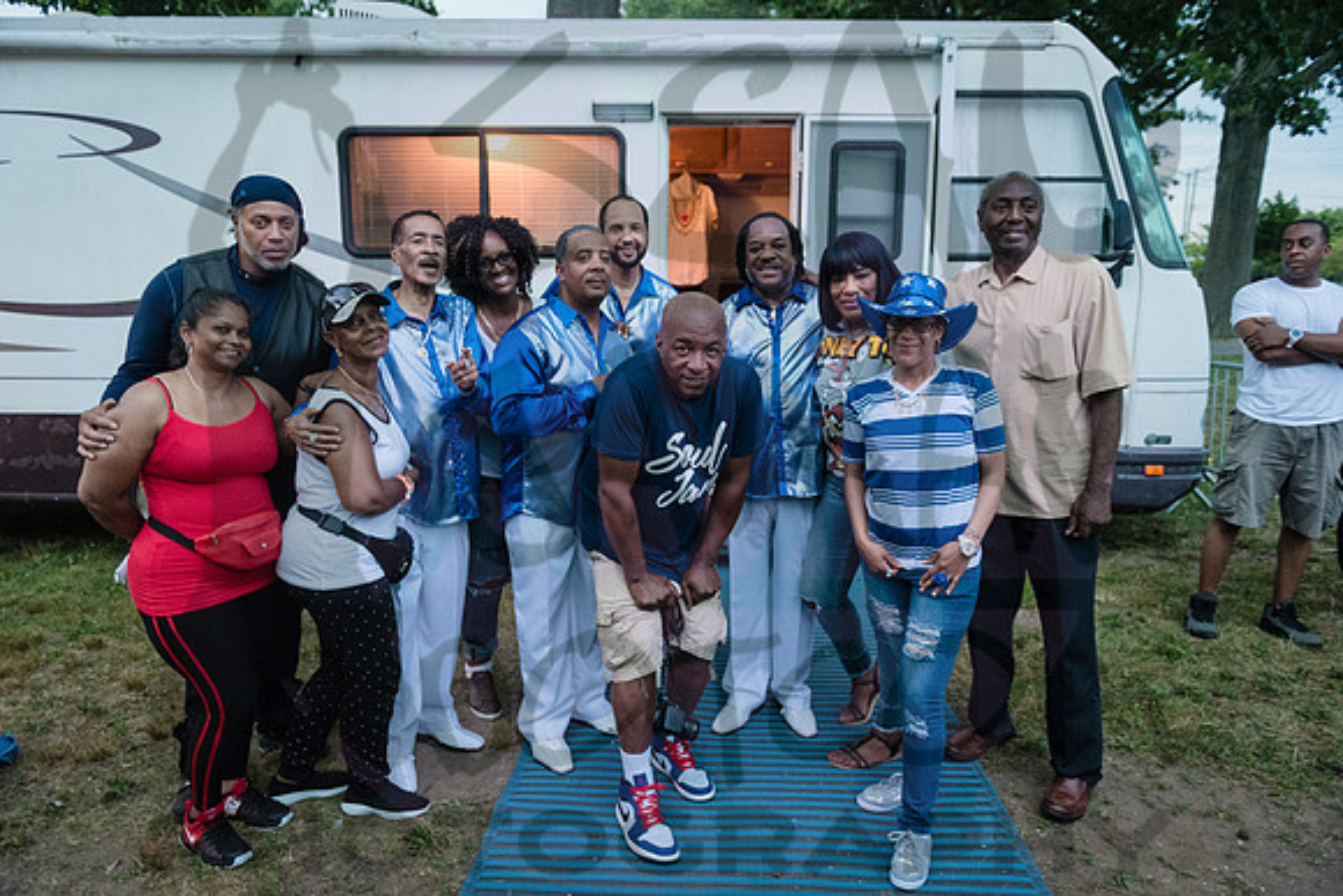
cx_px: 672
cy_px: 448
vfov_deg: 53.2
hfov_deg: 73.7
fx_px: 896
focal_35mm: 24
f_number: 2.8
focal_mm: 24
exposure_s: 1/200
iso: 4000
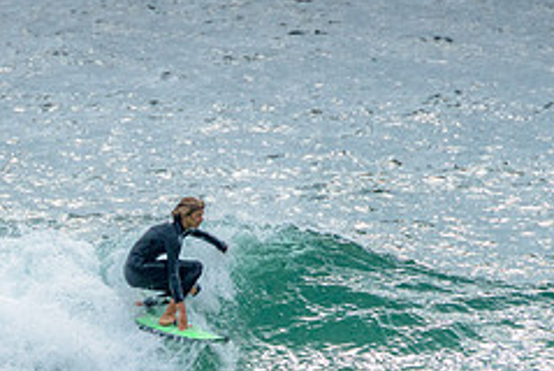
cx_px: 36
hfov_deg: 1.7
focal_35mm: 1188
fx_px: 18304
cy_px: 321
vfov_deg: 1.2
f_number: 10
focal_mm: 400
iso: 500
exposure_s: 1/1600
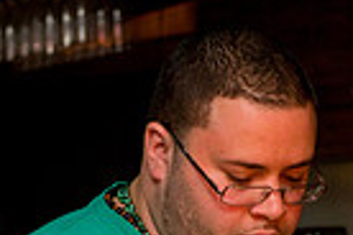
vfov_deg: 6.7
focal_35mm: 202
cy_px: 352
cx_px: 173
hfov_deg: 10.2
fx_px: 1981
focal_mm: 62
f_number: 3.2
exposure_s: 1/125
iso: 1600
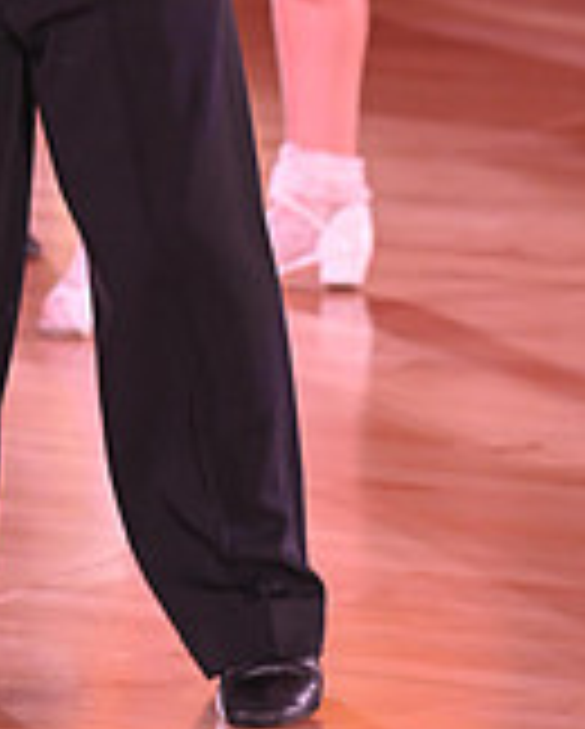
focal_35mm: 436
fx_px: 9418
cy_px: -212
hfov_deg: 3.5
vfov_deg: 4.4
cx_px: -151
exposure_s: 1/200
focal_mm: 130
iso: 1600
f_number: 5
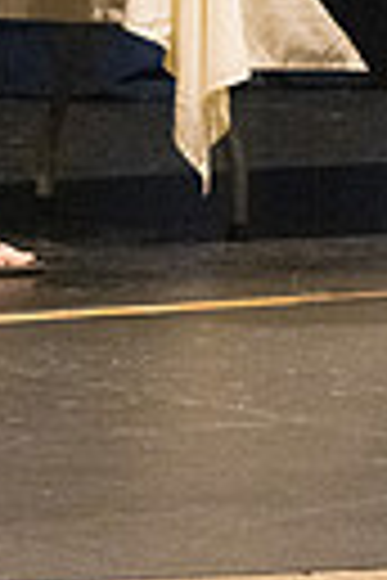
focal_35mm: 678
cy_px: -414
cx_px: 169
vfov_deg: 3.0
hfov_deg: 2.0
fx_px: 10932
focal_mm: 130
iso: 8000
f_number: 4.5
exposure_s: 1/250
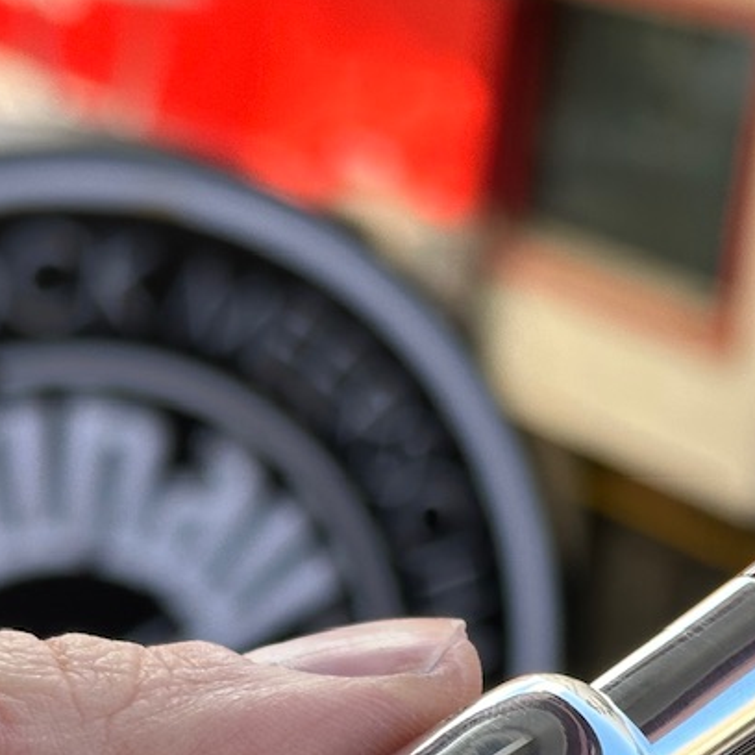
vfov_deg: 12.9
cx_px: 642
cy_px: 848
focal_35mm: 133
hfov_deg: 13.0
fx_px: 3282
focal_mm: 6.86
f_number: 1.78
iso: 64
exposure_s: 1/484
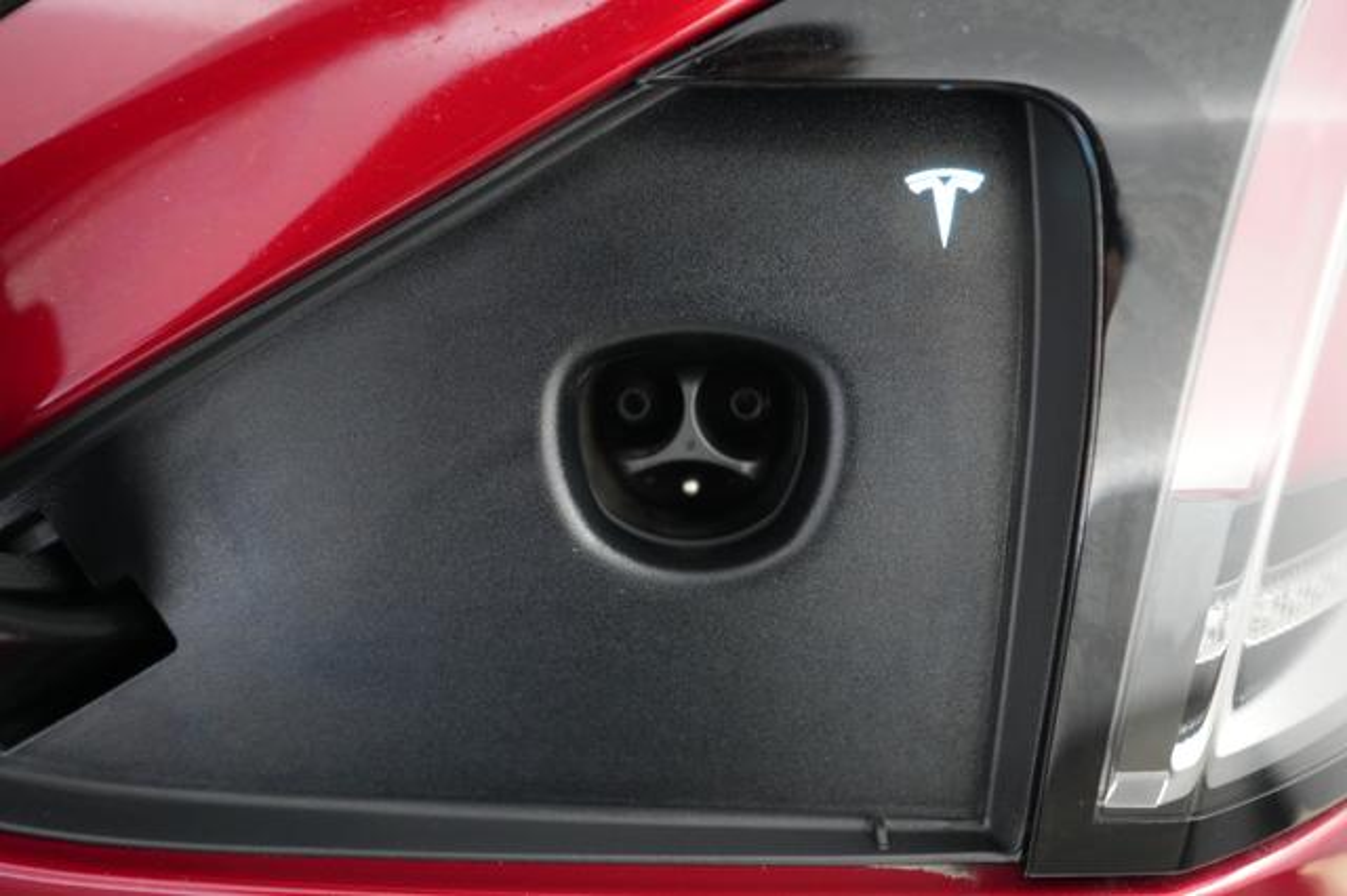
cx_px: 674
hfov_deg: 65.5
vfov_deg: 46.4
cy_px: 448
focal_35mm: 28
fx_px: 1047
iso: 4000
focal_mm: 28
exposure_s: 1/60
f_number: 2.8
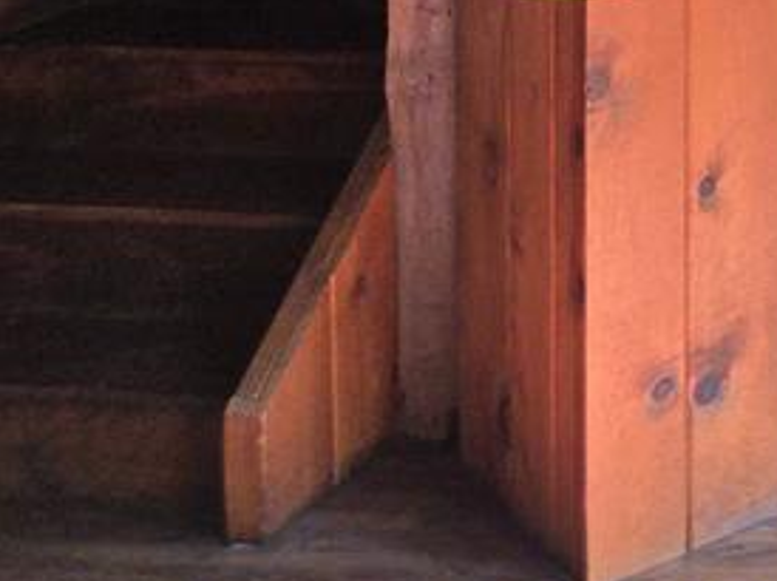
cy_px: -468
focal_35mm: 86
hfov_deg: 18.0
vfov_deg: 14.9
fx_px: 1929
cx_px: 1404
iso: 125
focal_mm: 5.4
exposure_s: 1/60
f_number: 1.8
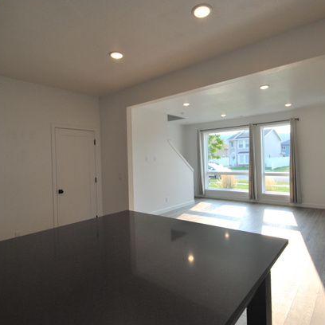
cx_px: 170
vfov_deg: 74.8
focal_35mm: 20
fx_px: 212
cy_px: 164
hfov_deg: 74.8
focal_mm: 10
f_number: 5
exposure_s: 1/200
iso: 200
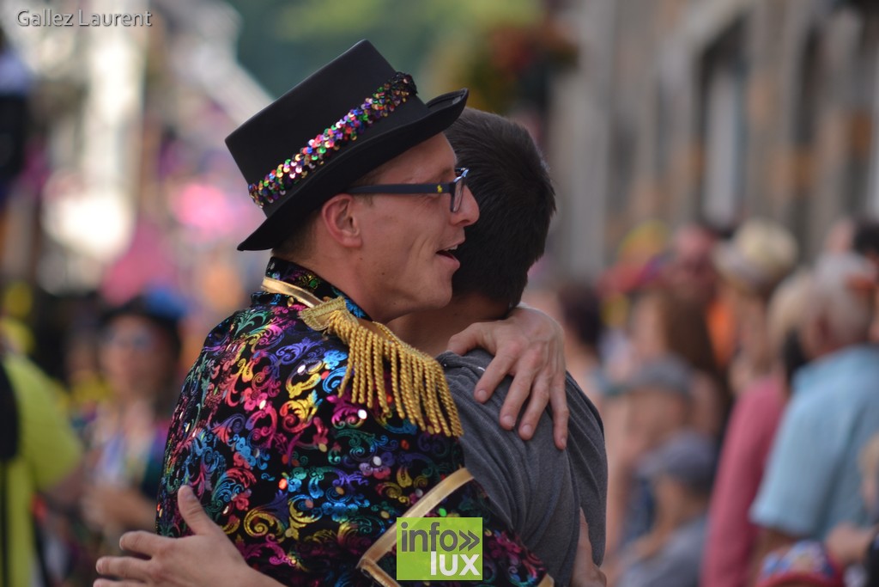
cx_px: 440
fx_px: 5494
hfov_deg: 9.1
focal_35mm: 225
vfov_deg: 6.1
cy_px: 294
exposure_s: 1/500
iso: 100
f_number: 2.8
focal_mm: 150
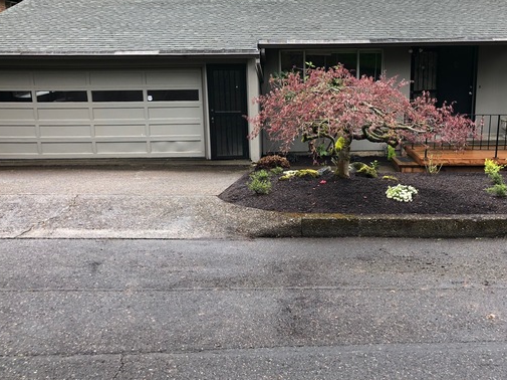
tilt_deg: -10.9
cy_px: 152
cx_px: 304
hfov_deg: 49.9
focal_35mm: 37
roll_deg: +0.5
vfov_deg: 38.5
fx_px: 542
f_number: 1.8
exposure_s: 1/153
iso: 20
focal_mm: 4
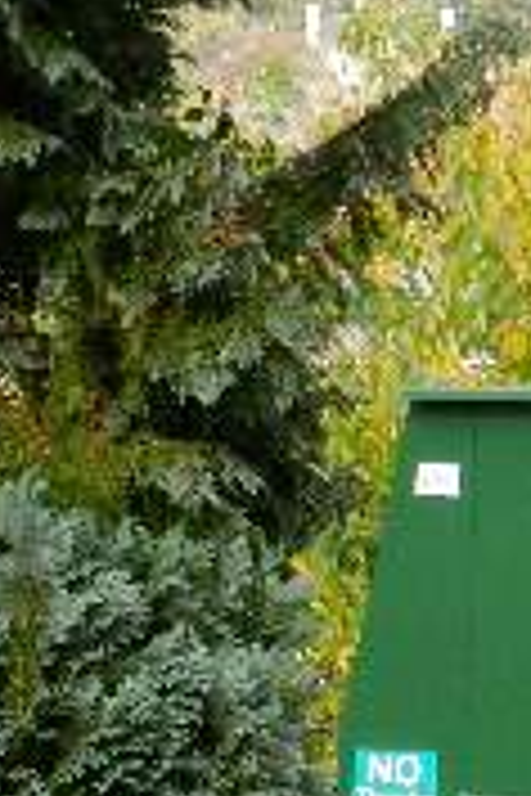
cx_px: 252
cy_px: 920
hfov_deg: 6.0
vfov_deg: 8.9
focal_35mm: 228
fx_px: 5044
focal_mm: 12.1
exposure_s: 1/100
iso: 160
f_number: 4.7
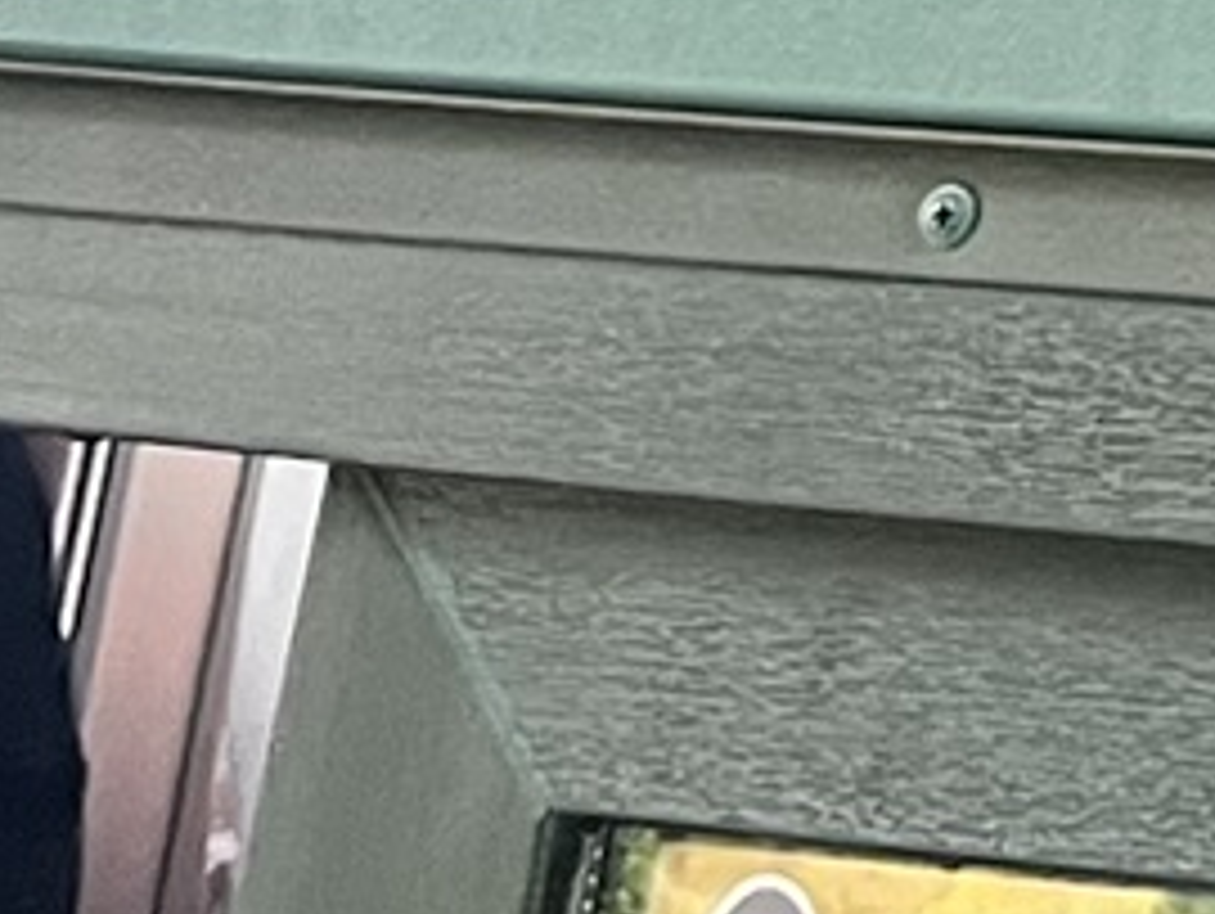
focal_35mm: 197
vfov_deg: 6.5
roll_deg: -4.1
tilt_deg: +17.6
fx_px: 6921
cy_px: -2373
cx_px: 3838
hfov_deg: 8.3
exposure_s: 1/60
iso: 250
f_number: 1.6
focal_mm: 5.1
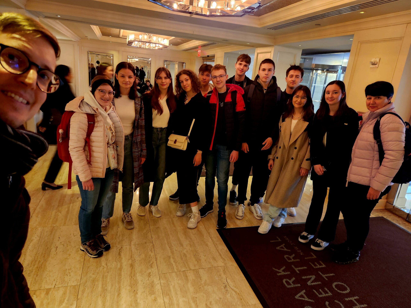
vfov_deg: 58.9
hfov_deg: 73.9
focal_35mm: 23
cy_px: 154
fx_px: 273
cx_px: 206
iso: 500
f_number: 1.8
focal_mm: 5.4
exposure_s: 1/24
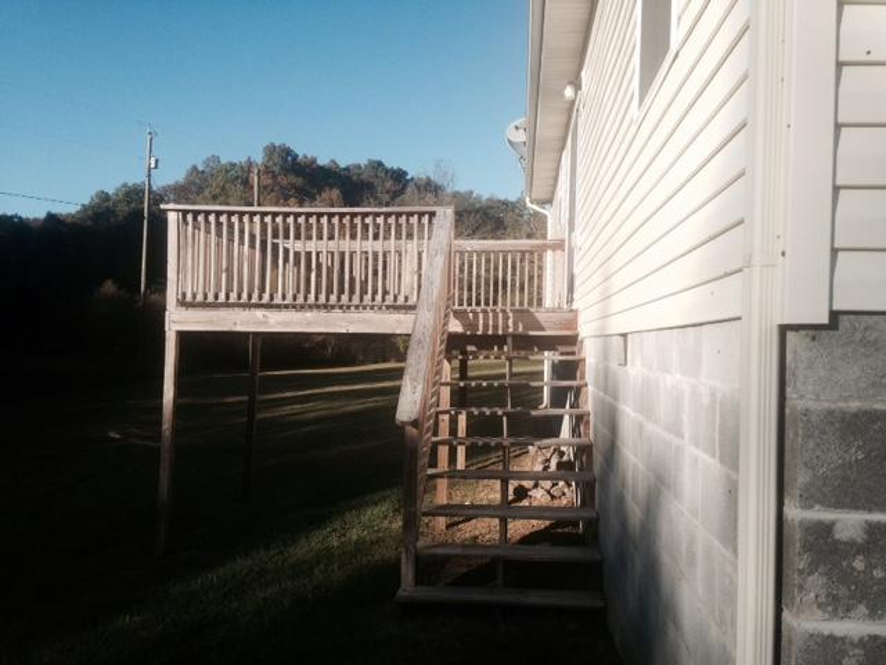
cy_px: 332
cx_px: 443
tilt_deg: -1.4
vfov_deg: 42.9
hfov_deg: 55.4
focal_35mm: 33
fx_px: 845
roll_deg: -2.3
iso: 50
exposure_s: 1/1232
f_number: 2.4
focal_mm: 4.12
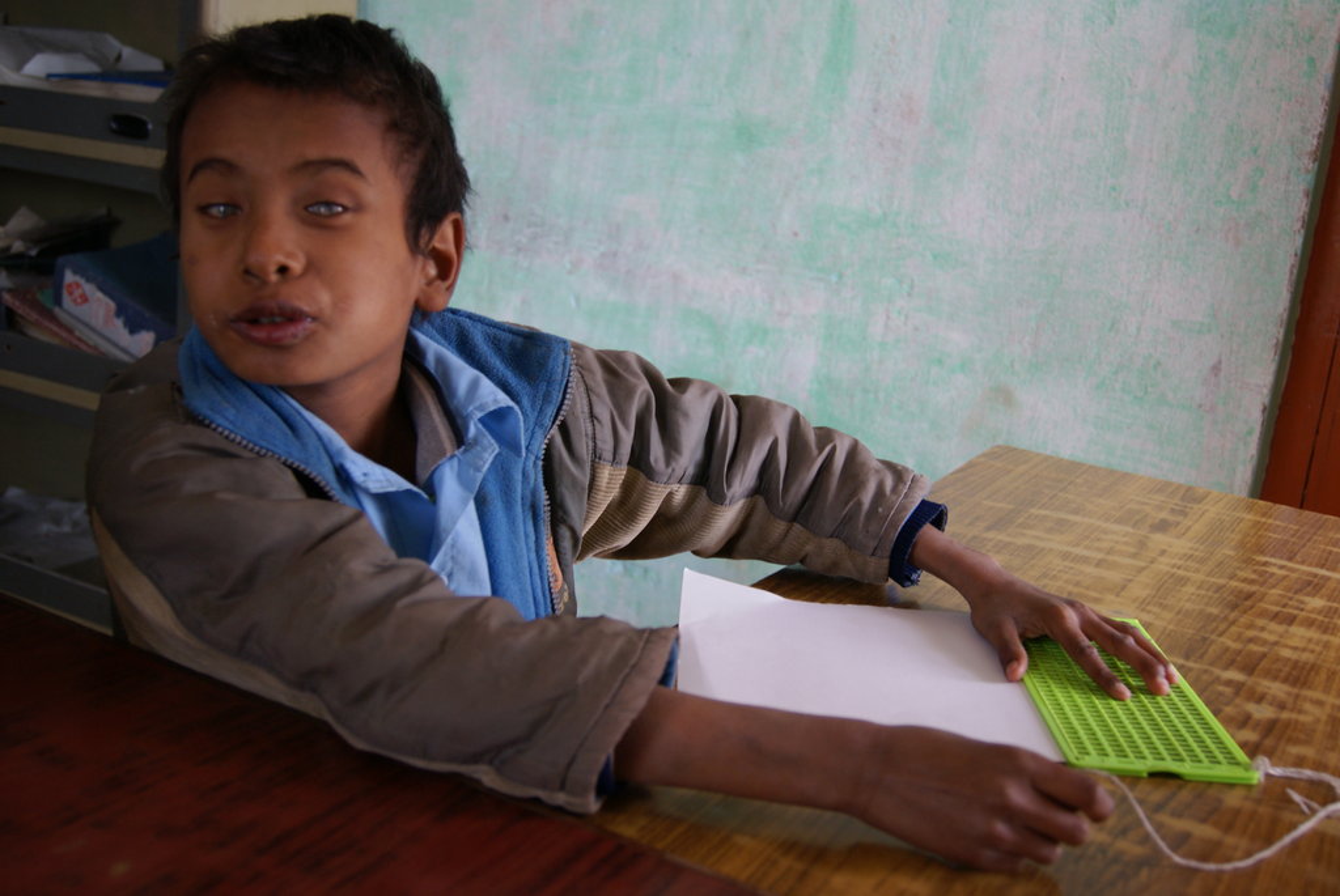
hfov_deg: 49.5
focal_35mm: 39
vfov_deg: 34.3
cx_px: 670
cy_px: 448
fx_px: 1453
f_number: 4.5
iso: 160
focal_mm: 26
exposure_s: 1/50
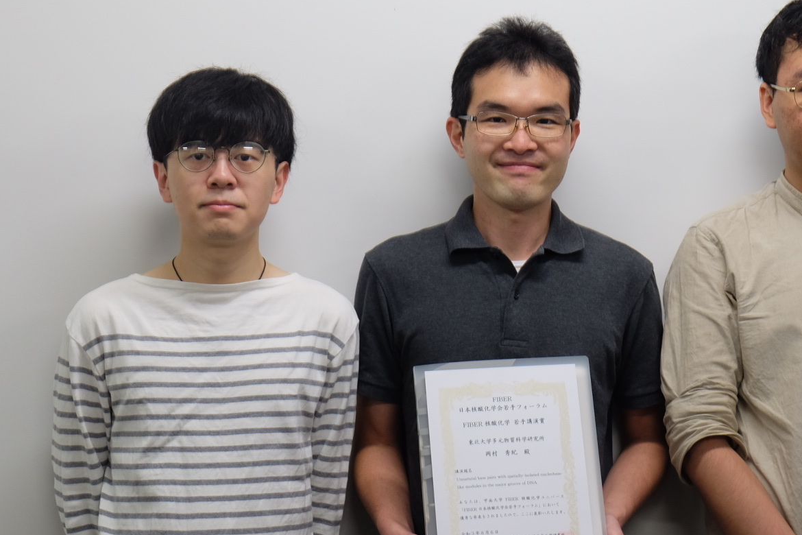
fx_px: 1827
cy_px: 161
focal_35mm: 82
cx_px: 487
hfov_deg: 24.7
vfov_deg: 16.6
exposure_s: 1/45
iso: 400
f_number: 3.6
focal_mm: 35.8
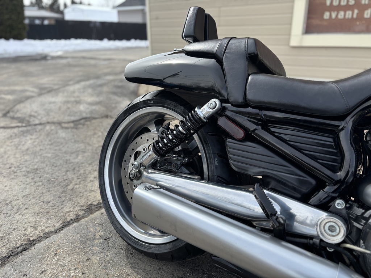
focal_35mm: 26
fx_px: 279
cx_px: 186
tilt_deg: -20.7
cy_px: 139
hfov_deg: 67.3
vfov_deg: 53.1
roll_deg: -0.1
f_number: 1.6
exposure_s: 1/1667
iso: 50
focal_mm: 5.96
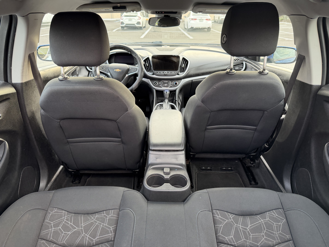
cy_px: 124
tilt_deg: -25.3
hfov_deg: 71.6
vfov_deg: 56.8
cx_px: 164
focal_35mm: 24
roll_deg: -1.0
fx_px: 228
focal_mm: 6.76
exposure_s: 1/121
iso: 200
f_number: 1.78
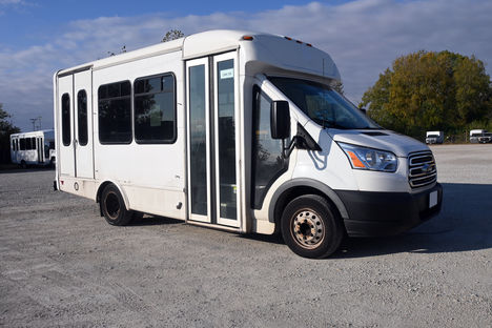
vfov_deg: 29.4
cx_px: 246
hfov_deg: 43.0
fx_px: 625
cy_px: 164
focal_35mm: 46
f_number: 9
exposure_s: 1/640
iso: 100
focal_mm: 30.5
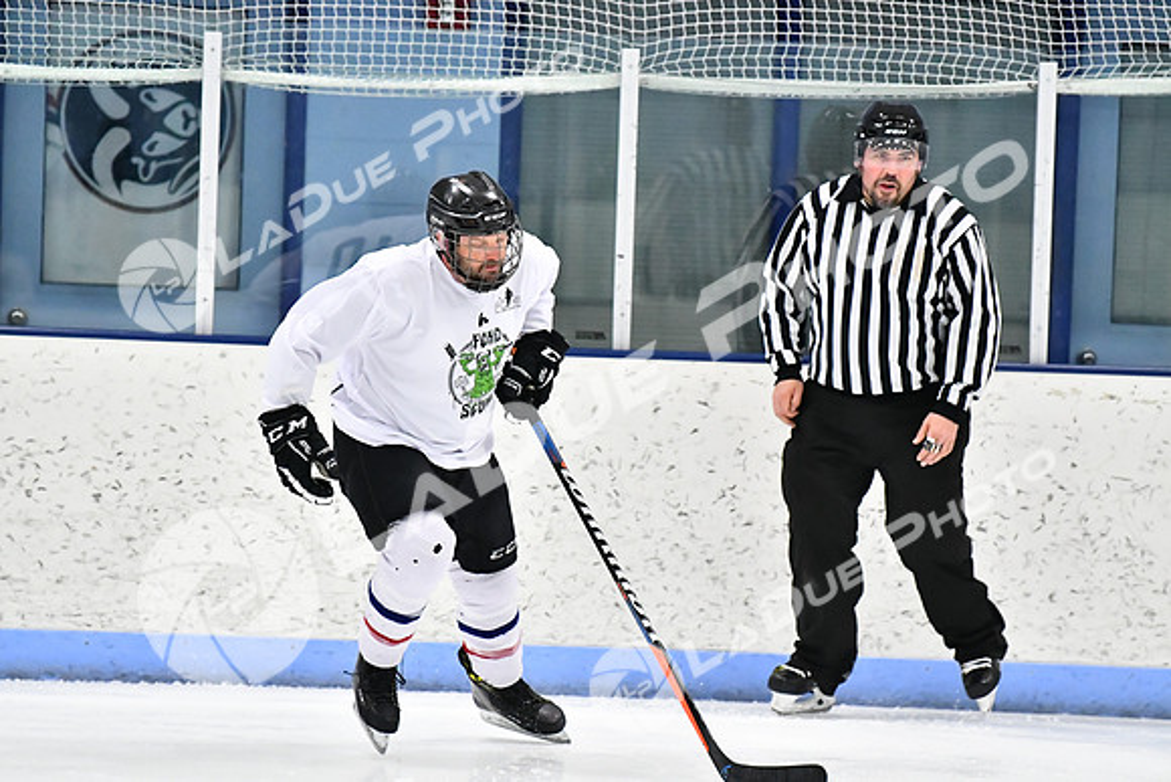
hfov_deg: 7.4
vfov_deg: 5.0
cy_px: 391
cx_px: 586
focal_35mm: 278
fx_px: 9028
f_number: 3.2
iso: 6400
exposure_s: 1/1250
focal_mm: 185
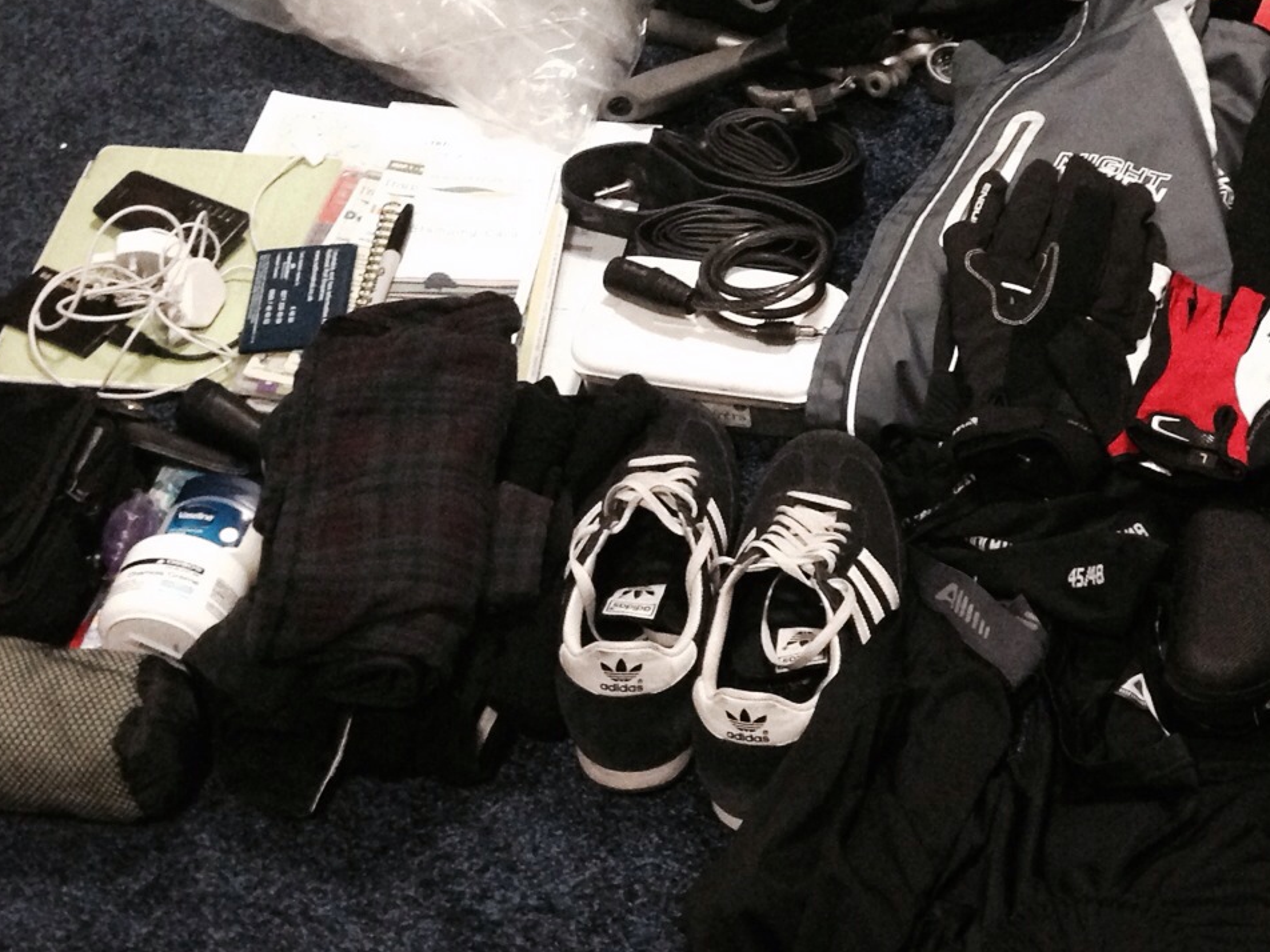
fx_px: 2605
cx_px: 966
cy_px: 271
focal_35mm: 71
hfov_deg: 27.0
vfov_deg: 20.6
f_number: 2.4
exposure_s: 1/15
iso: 500
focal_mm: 4.12
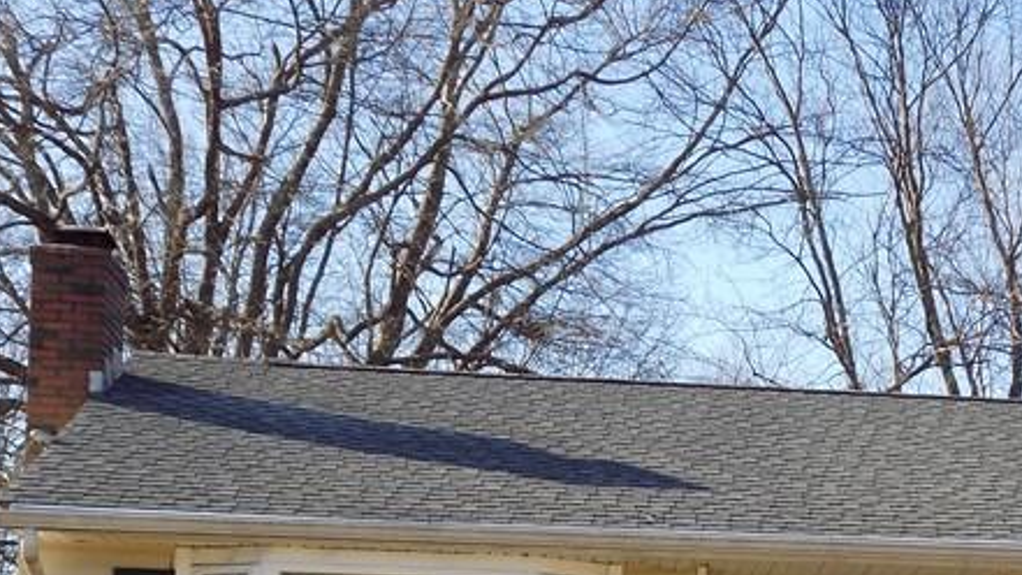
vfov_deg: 13.5
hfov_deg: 24.2
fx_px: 2330
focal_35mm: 86
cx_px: 862
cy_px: 784
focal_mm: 6.1
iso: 80
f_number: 3.4
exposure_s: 1/250
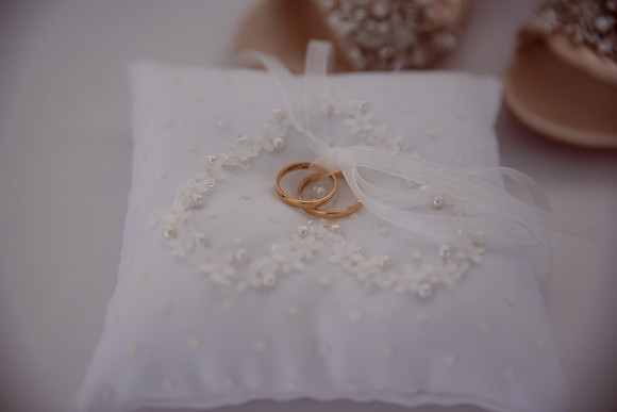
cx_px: 308
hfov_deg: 28.8
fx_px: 1200
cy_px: 206
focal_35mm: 70
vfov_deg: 19.5
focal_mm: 70
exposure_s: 1/160
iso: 800
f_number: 2.8
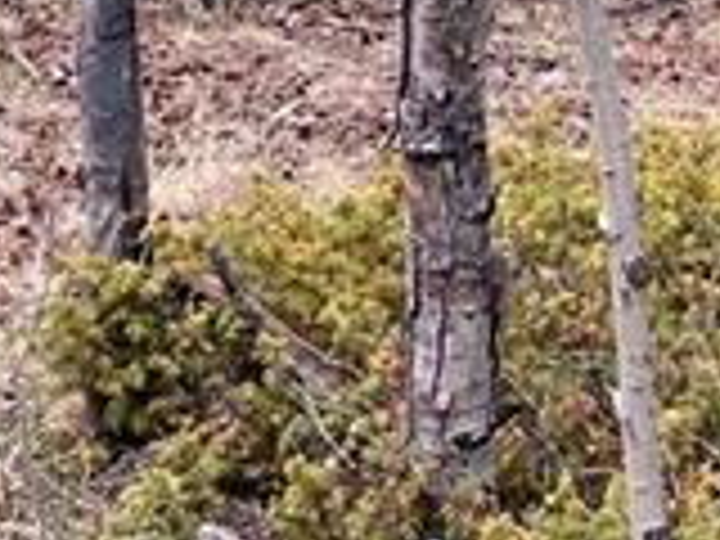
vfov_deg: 8.5
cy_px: -538
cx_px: 1305
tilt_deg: -7.1
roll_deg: +3.3
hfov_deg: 11.1
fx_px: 3453
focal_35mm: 166
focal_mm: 5.1
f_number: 1.6
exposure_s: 1/497
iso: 50
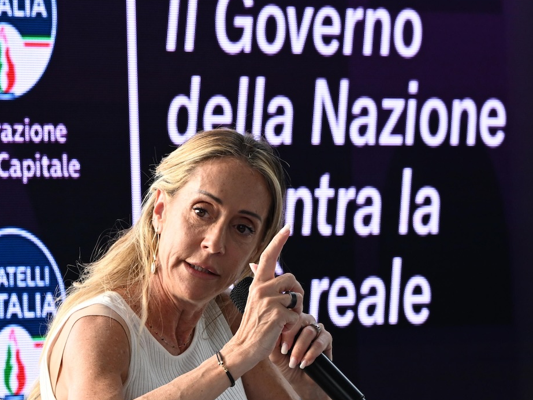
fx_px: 5773
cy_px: 223
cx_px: 191
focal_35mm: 375
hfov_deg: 5.3
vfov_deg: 4.0
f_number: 8
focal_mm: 200
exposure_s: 1/320
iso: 1000
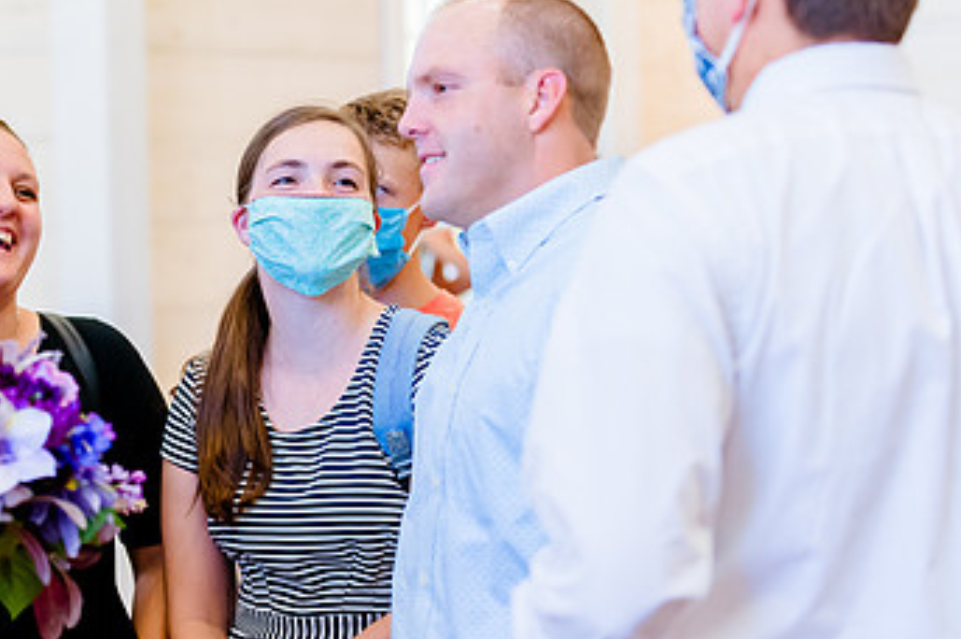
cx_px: 163
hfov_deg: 15.4
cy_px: 320
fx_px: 3520
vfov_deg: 10.4
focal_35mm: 132
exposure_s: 1/400
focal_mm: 78
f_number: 2.8
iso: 2000
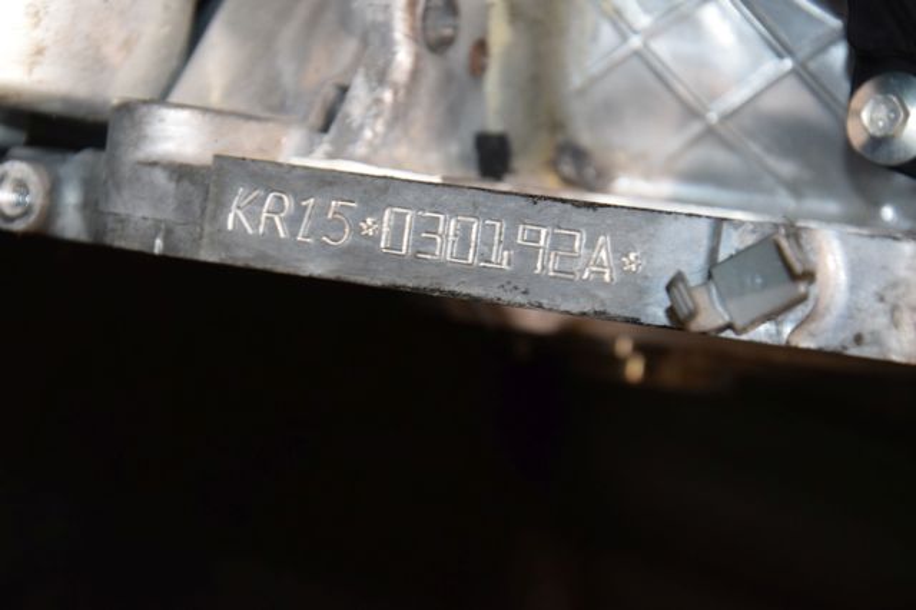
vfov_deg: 11.4
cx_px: 458
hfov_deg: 17.1
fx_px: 3052
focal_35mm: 120
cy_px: 305
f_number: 5.6
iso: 1600
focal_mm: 80
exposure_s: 1/60
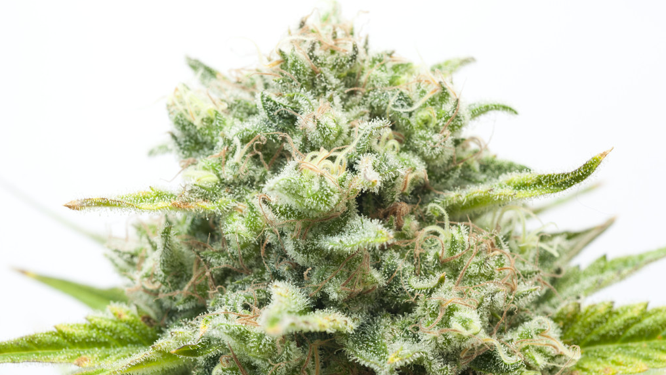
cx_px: 334
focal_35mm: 95
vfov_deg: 12.7
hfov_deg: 22.5
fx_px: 1678
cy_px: 187
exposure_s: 8
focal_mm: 60
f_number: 11
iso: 400
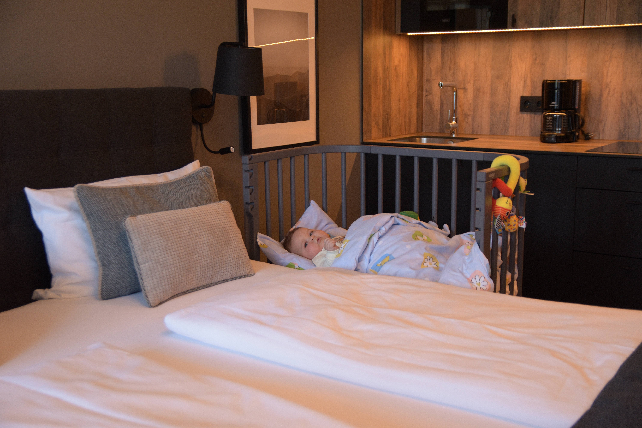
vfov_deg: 30.8
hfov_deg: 45.0
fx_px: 776
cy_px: 214
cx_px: 321
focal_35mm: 44
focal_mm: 29
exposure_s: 1/125
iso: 720
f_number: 2.8
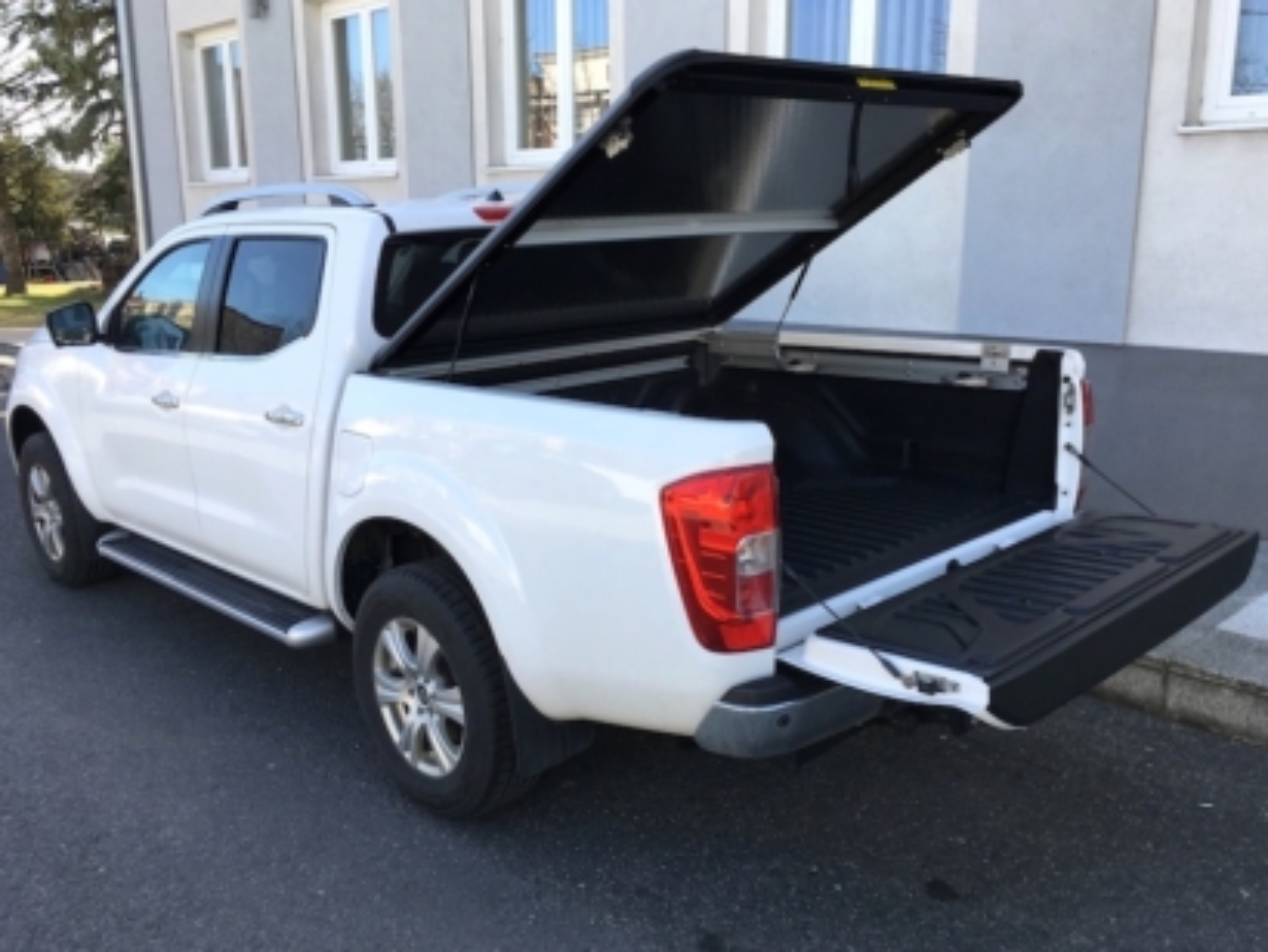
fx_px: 1063
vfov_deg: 48.3
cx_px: 634
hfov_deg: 61.6
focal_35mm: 29
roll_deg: -2.5
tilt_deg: -12.4
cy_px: 476
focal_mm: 4.15
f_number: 2.2
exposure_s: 1/381
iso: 25
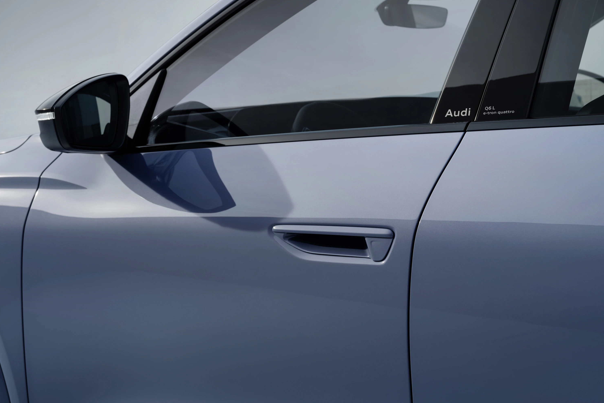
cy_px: 180
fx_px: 1124
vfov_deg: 20.3
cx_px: 302
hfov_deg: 30.1
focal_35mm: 67
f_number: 11
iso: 100
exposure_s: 1/25
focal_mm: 81.2
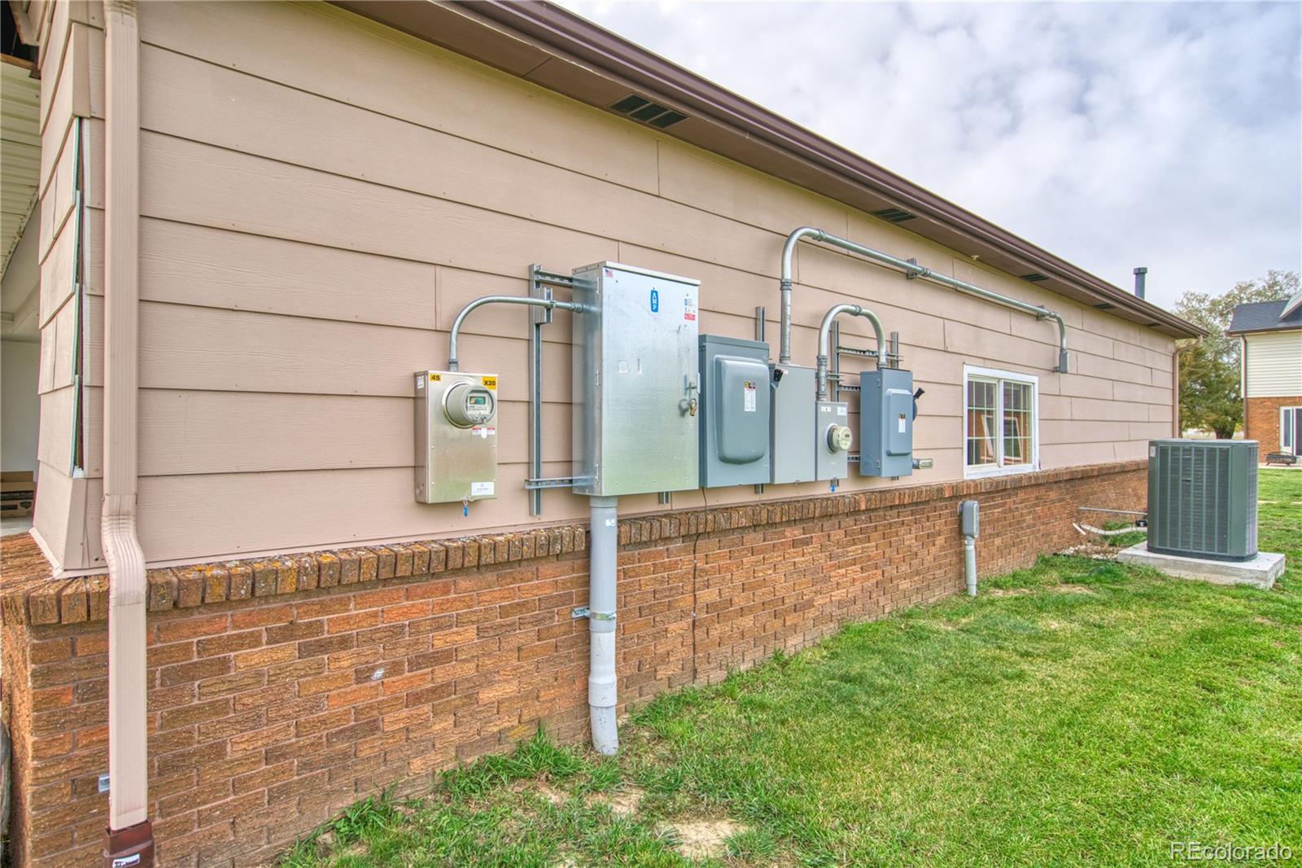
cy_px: 434
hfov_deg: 84.0
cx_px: 651
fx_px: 723
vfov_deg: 61.9
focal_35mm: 20
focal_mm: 20
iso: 500
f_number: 4
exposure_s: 1/800
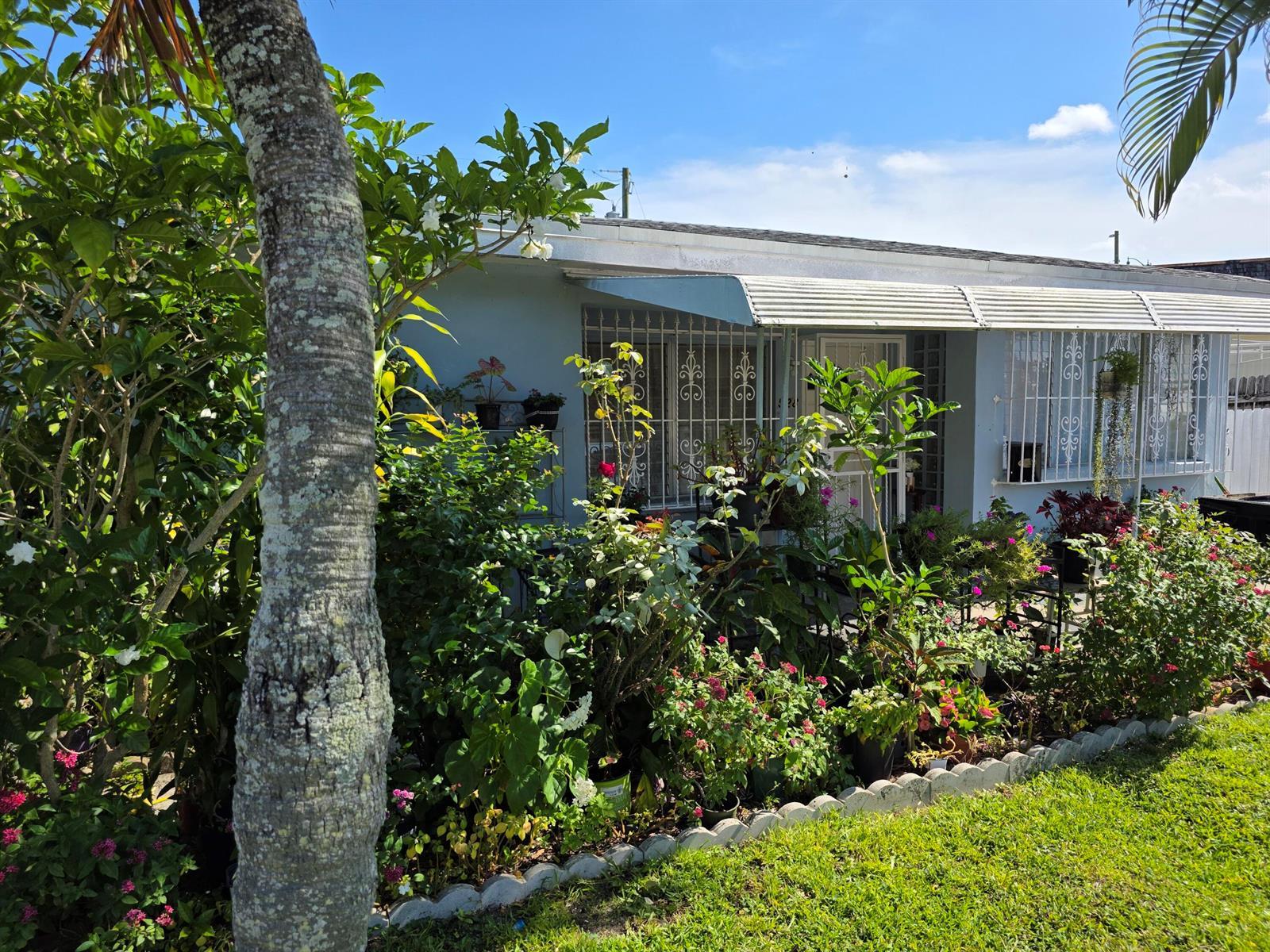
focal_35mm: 23
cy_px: 476
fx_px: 844
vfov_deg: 58.9
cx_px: 635
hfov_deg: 73.9
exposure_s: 1/5296
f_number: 1.7
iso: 80
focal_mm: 6.3
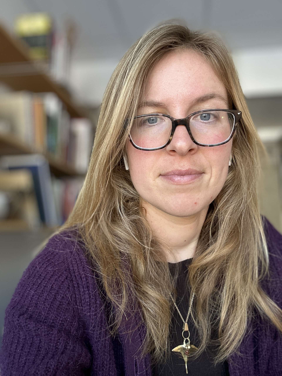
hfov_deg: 46.8
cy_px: 188
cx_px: 141
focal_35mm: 30
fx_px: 326
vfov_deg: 60.0
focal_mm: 2.69
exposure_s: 1/121
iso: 80
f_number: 1.9
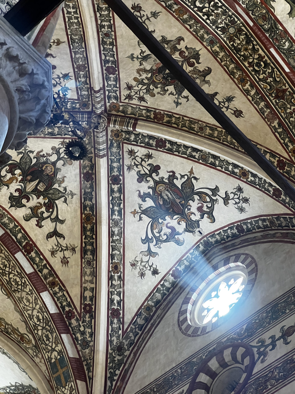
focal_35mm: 77
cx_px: 148
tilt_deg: +60.7
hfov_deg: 19.1
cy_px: 197
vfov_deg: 25.3
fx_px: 875
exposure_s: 1/56
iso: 800
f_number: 2.8
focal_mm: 9
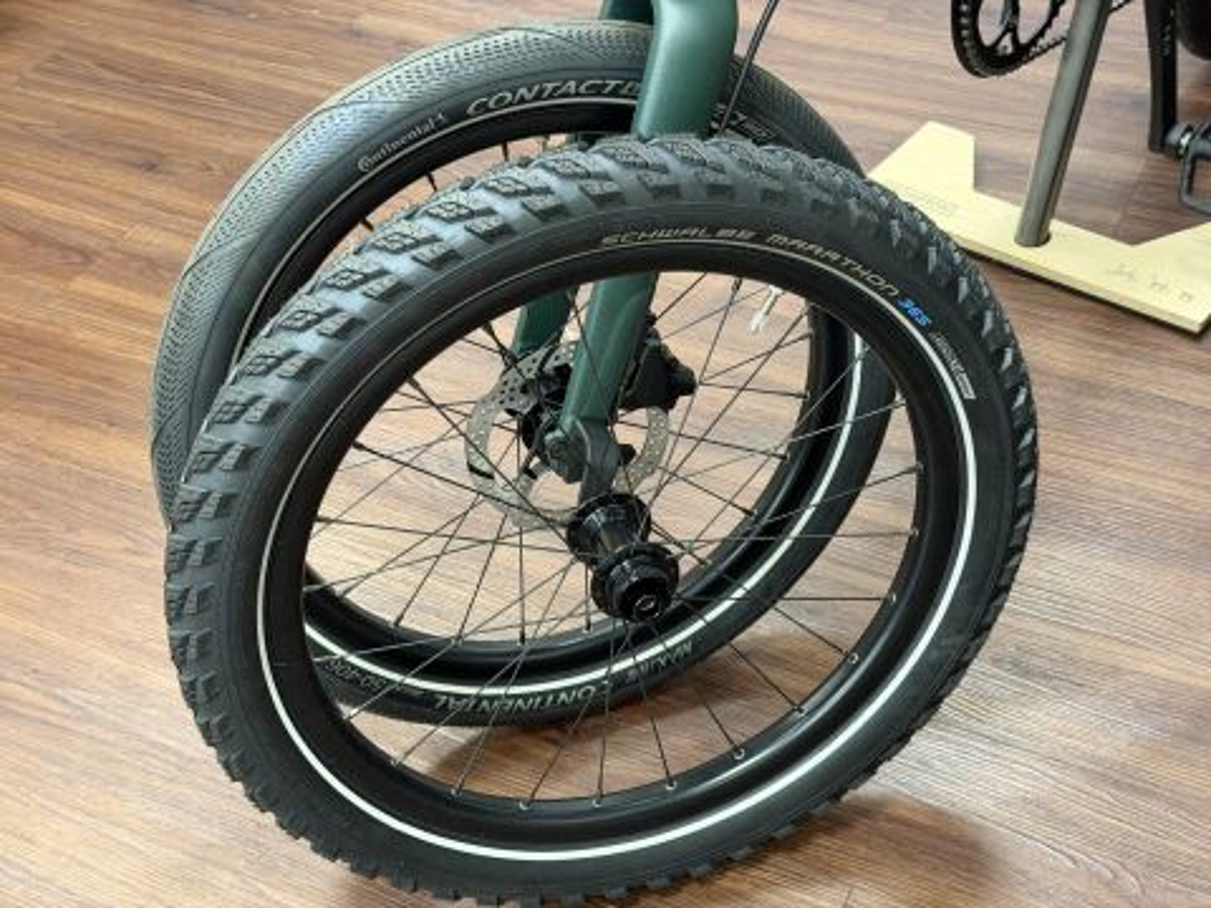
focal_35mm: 48
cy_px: 454
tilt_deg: -42.8
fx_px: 1679
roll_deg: +4.6
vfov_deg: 30.3
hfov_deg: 39.7
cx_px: 606
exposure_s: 1/33
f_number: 1.78
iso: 200
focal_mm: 6.76
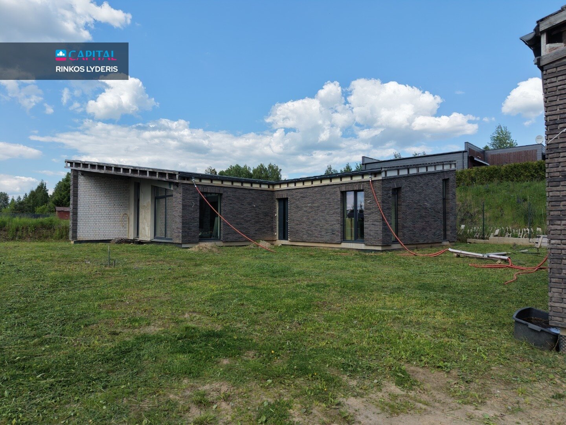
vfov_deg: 56.8
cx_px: 283
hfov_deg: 71.6
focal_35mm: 24
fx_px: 392
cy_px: 212
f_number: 1.8
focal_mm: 8.67
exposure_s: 1/5000
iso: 400
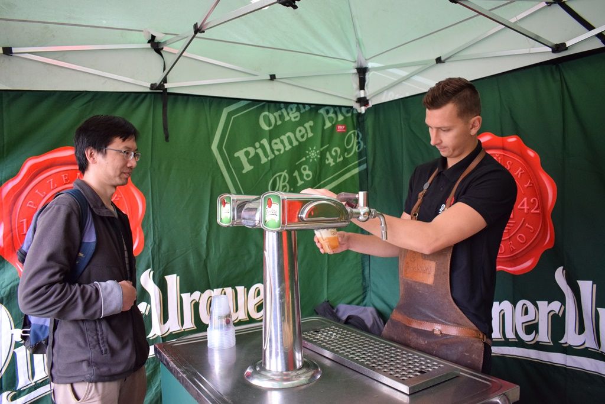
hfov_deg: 67.4
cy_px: 202
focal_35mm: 27
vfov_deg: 47.9
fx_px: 454
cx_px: 302
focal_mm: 18
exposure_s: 1/60
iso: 1400
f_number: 3.5
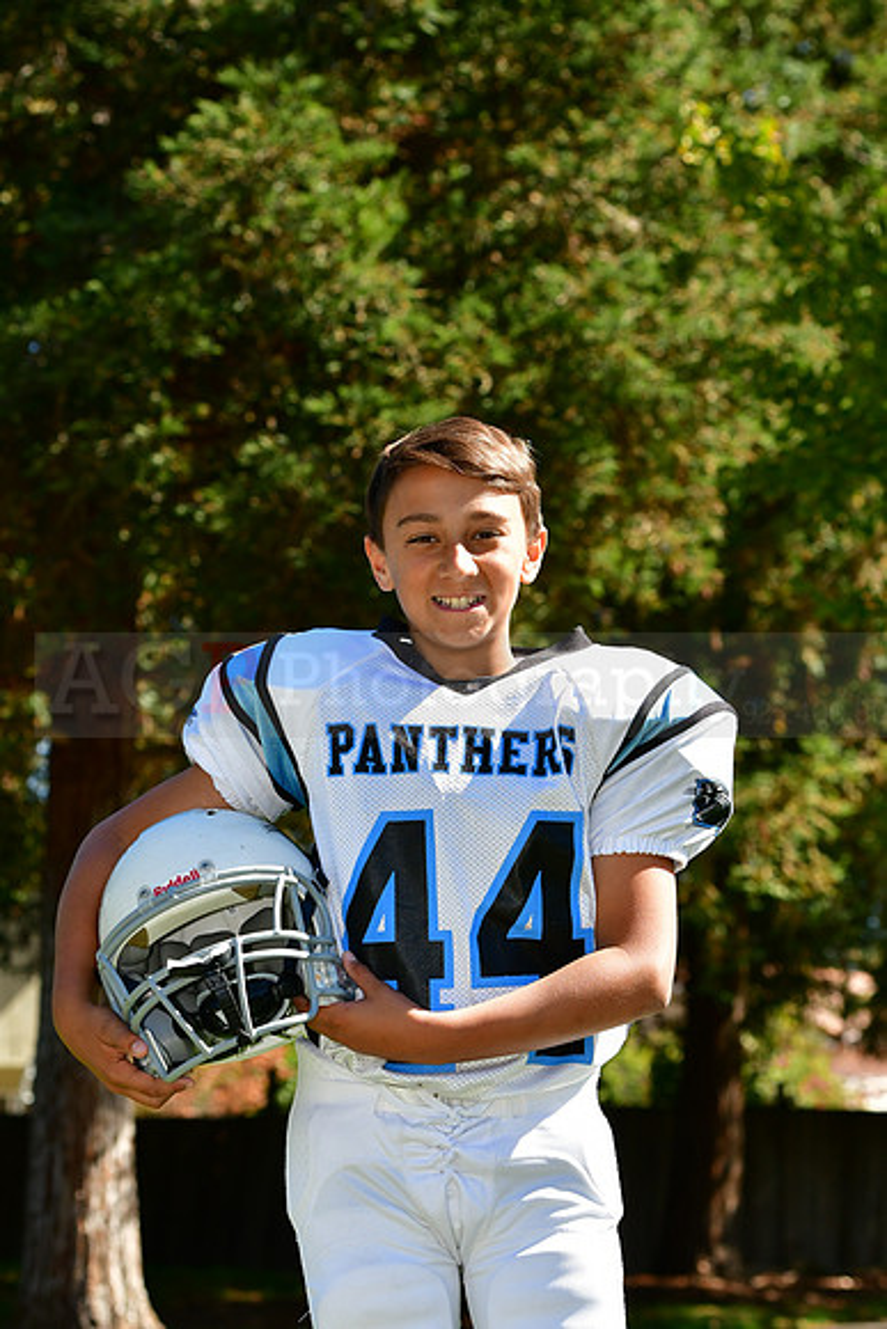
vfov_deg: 15.9
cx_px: 444
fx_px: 4764
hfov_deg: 10.6
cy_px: 664
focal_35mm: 129
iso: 400
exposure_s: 1/800
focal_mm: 86
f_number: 6.3
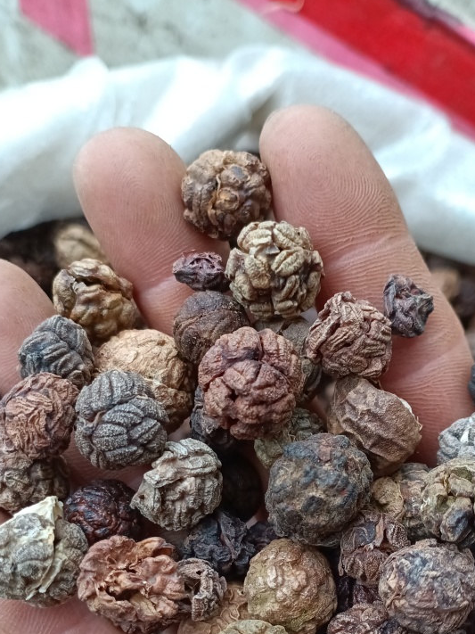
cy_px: 450
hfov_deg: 36.6
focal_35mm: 39
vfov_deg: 46.7
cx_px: 294
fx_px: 714
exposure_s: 1/100
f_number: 1.8
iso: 143
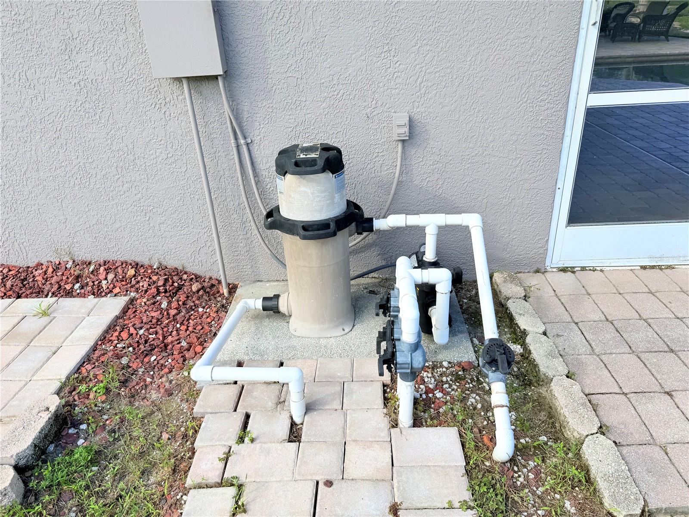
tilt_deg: -26.2
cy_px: 258
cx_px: 344
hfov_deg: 71.6
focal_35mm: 24
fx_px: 478
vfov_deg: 56.8
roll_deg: +3.0
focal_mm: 6.76
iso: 80
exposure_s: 1/1230
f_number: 1.78
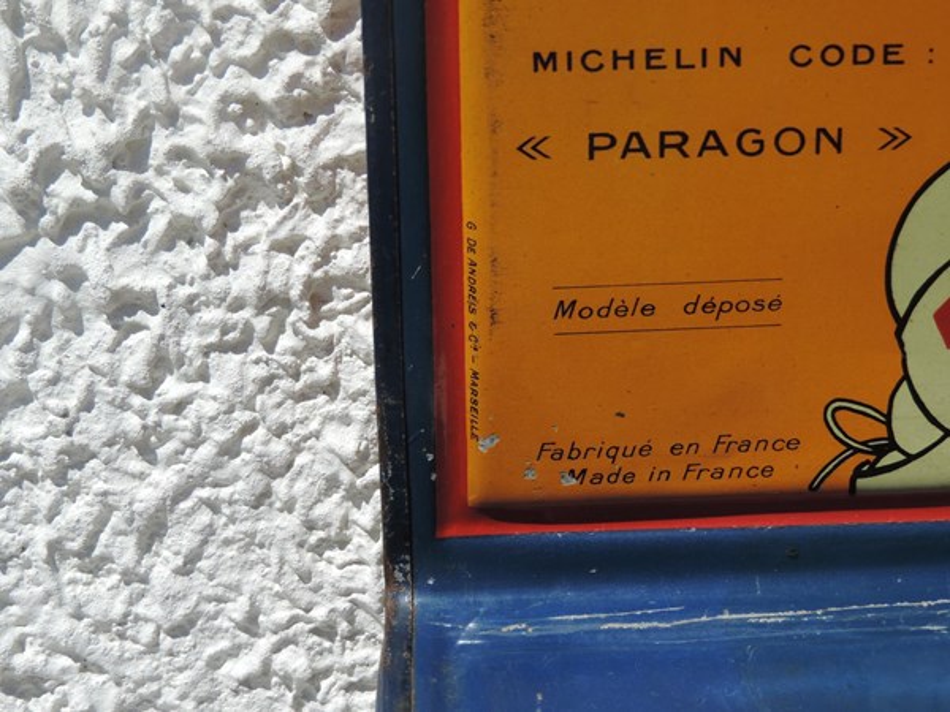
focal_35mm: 70
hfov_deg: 27.8
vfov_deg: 21.0
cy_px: 356
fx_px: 1921
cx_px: 475
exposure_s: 1/1250
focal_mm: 12.4
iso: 80
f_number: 3.9
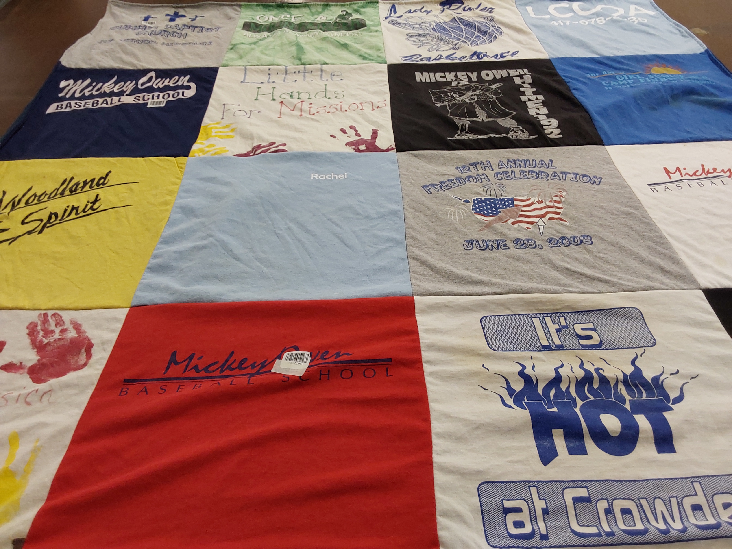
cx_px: 366
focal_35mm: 28
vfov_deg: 49.7
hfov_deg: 63.4
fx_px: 592
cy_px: 274
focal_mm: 2.91
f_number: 1.9
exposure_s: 1/50
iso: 64
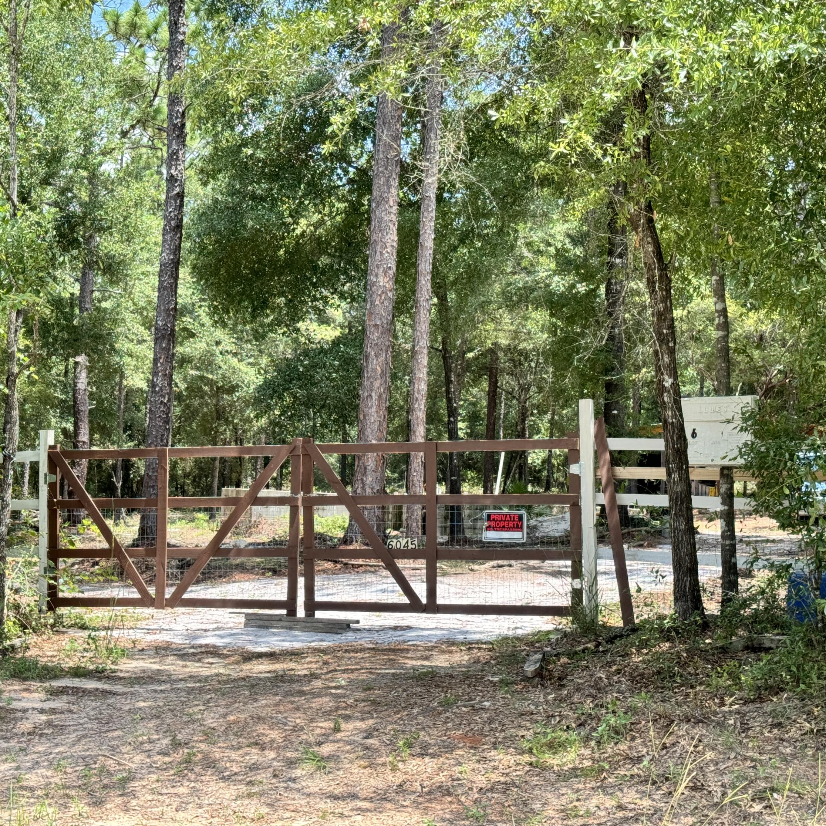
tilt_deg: +1.6
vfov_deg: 30.0
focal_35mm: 57
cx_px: 372
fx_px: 1539
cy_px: 413
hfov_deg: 30.0
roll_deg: -3.7
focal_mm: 6.76
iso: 64
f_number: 1.78
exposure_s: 1/765
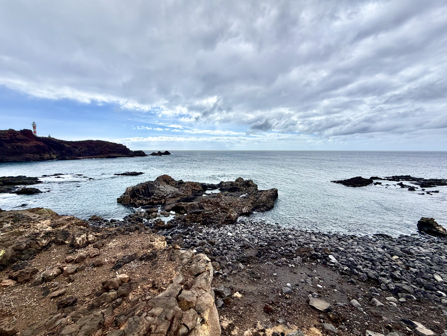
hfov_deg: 102.1
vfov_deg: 85.7
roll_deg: +0.7
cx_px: 224
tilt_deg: -7.7
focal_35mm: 14
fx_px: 181
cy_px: 168
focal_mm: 2.22
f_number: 2.2
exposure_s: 1/1087
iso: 20
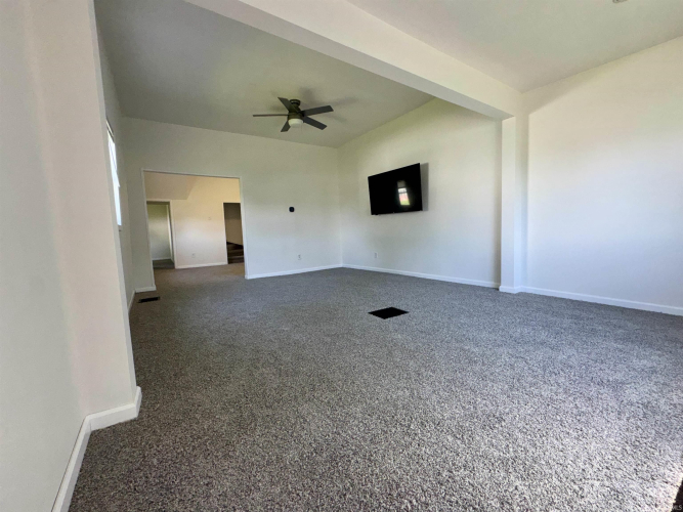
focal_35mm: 14
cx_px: 342
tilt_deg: -6.0
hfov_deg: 102.1
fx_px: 276
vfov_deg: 85.7
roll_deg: +1.2
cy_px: 256
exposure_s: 1/122
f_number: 2.2
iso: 80
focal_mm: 2.22
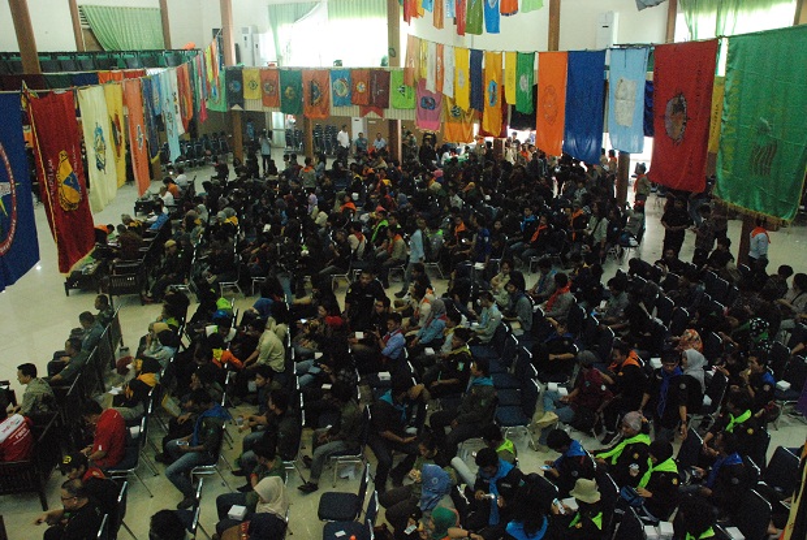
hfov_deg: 61.9
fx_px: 673
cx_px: 404
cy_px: 270
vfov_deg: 43.7
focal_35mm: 30
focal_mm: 20
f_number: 5
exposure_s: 1/30
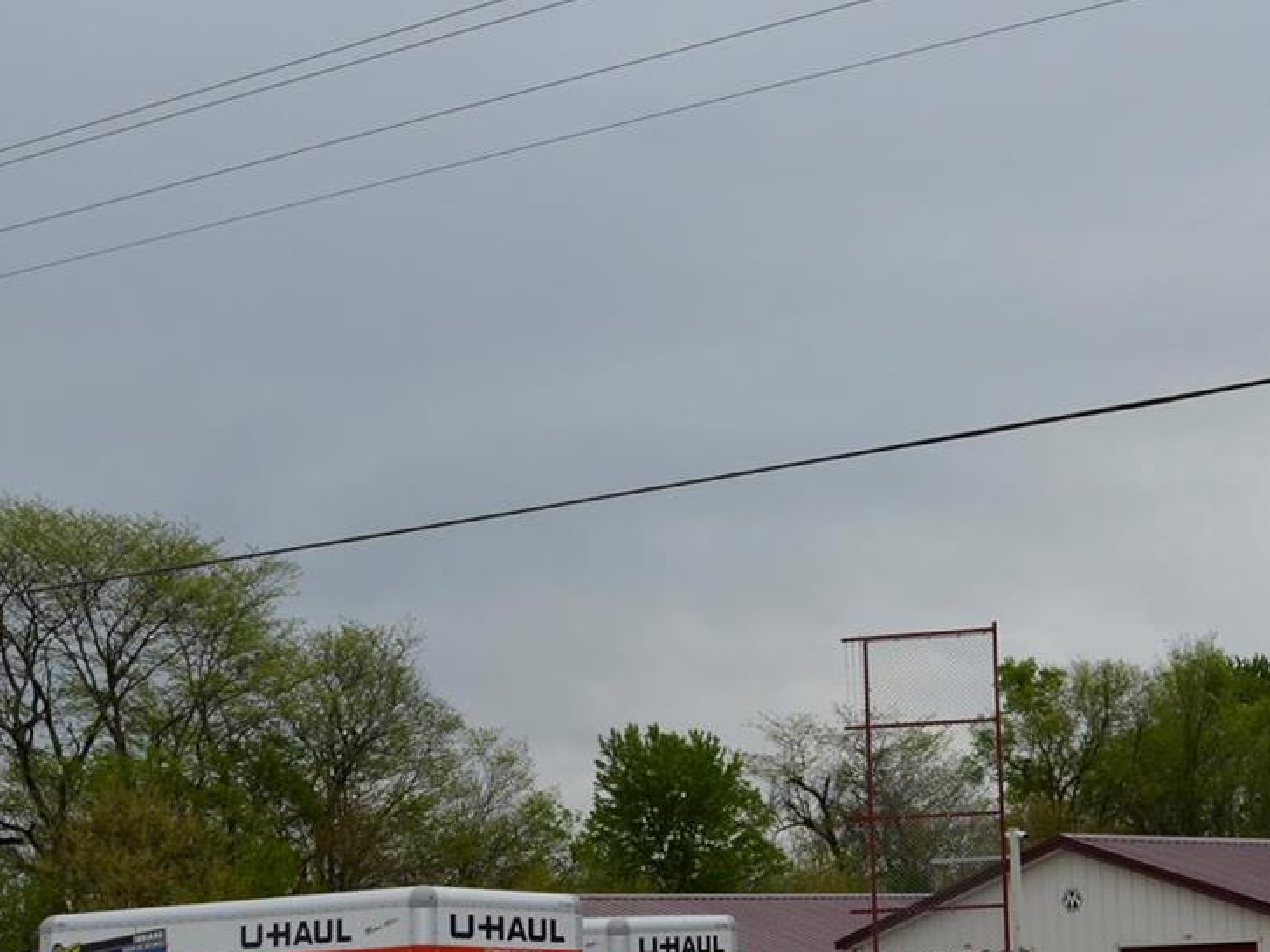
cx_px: 819
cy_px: 584
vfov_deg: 19.4
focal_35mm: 76
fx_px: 2788
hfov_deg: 25.6
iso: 400
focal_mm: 24
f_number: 9
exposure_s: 1/320
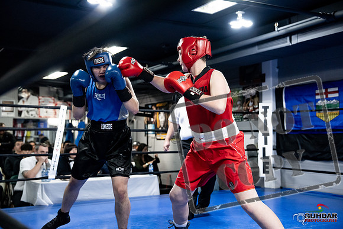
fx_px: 448
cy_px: 114
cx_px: 172
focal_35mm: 47
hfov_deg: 41.9
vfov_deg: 28.7
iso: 8000
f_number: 2.8
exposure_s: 1/1000
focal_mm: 47
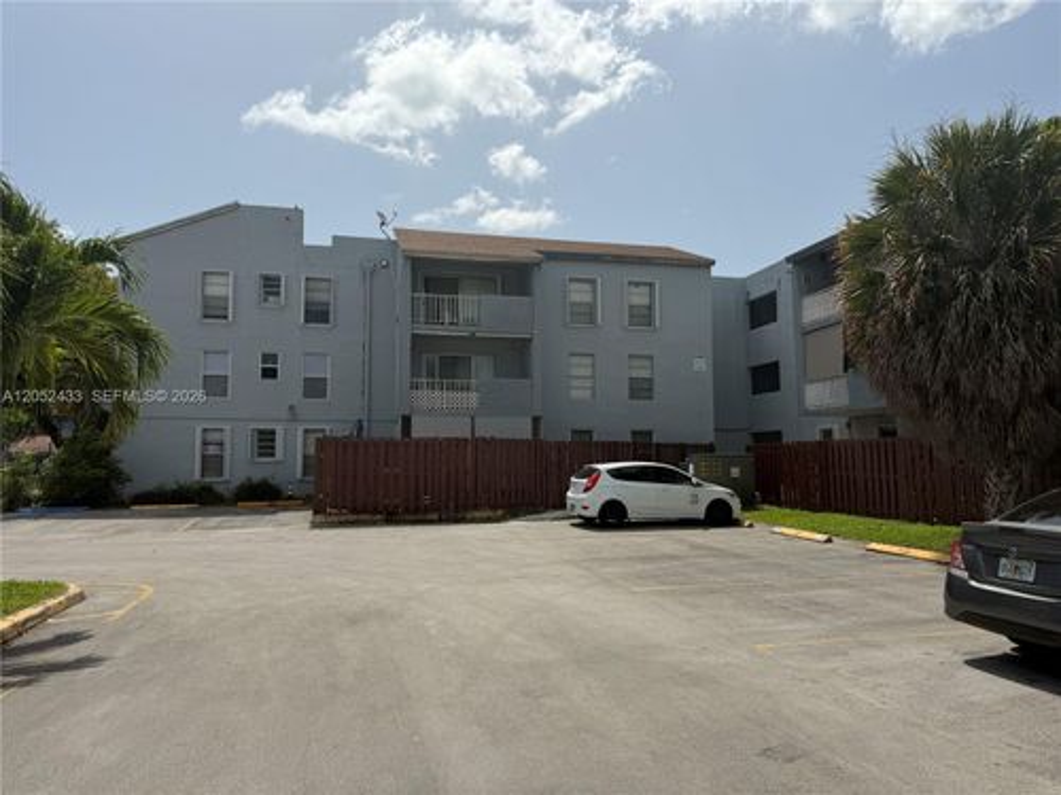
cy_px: 398
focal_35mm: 24
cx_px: 530
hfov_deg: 71.6
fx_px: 736
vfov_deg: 56.8
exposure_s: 1/9091
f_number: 1.78
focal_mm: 6.76
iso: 80
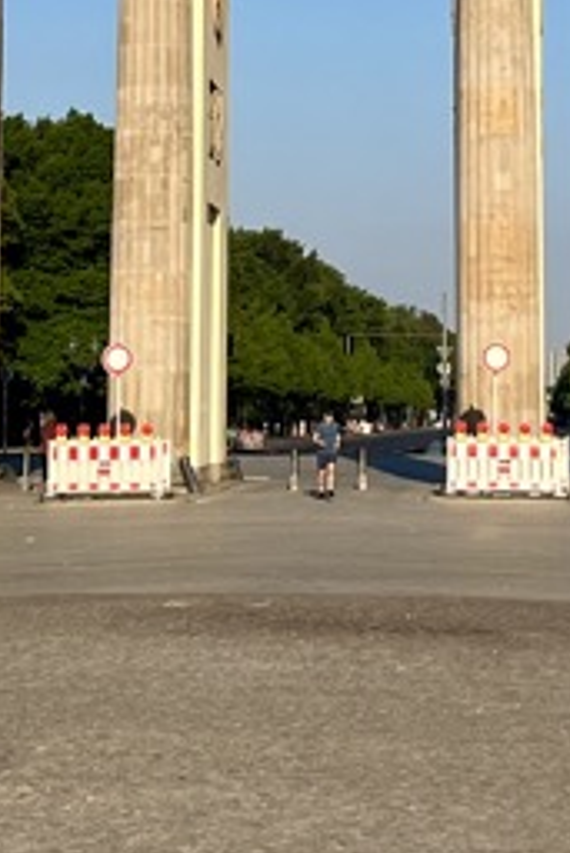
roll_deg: -0.2
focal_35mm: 108
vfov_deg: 17.5
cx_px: 463
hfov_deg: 12.6
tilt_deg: +11.9
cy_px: -330
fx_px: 2561
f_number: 1.6
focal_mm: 5.1
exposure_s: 1/3745
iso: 50
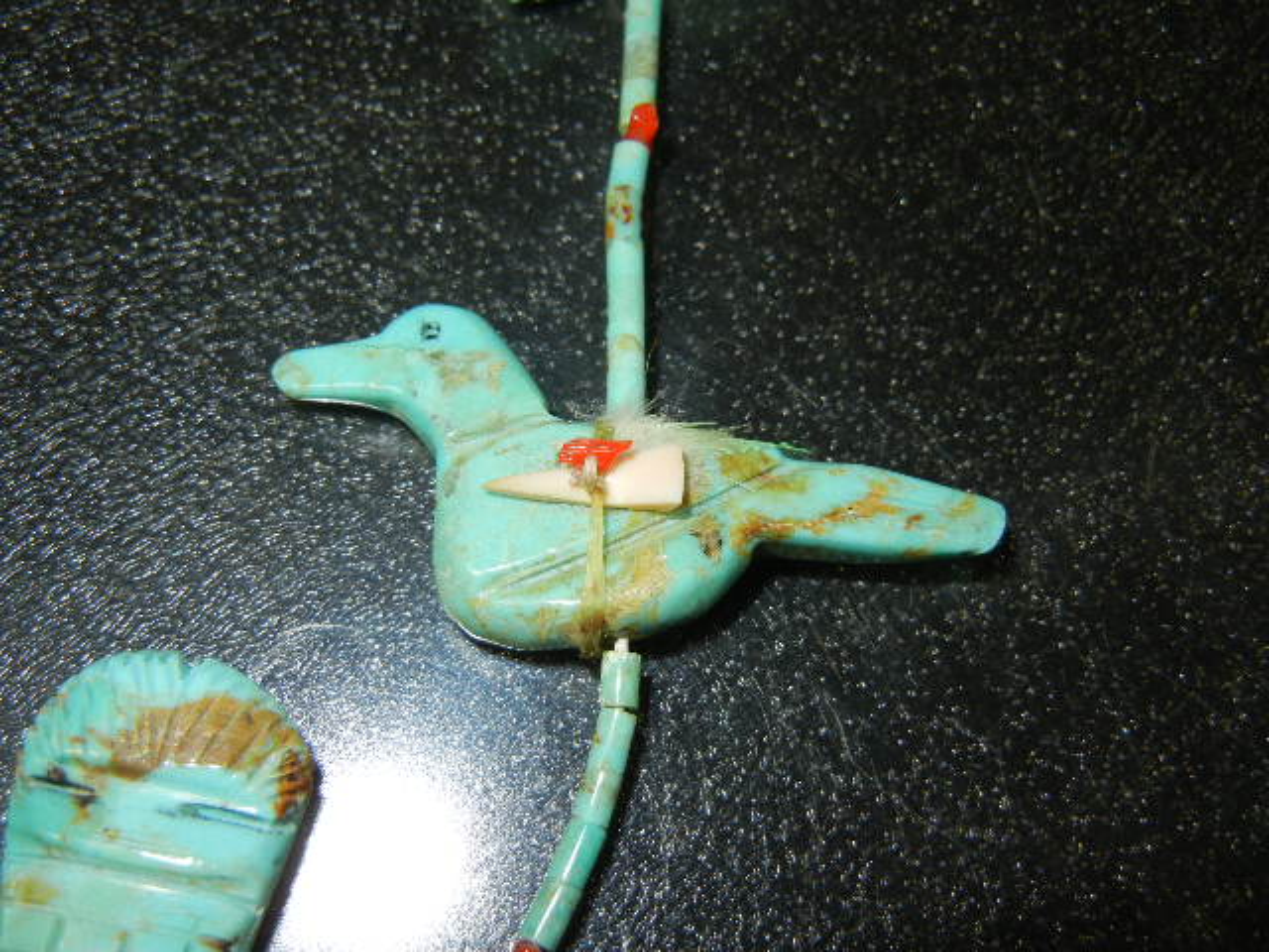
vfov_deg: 32.2
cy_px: 476
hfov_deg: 42.1
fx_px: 1650
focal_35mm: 45
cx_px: 634
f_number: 7.6
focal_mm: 8.1
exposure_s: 1/30
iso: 200
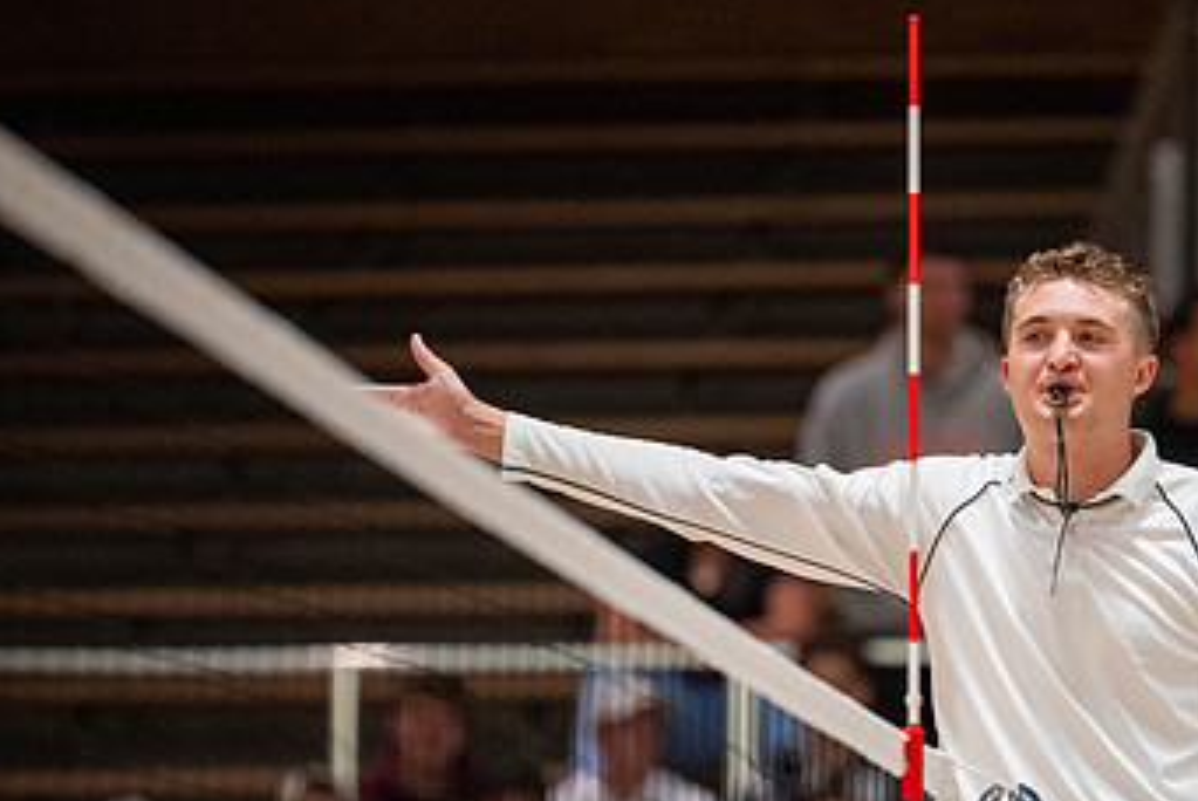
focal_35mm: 340
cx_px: 931
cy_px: 648
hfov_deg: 6.1
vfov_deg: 4.0
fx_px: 11324
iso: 5000
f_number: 2.8
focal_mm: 200
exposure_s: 1/500
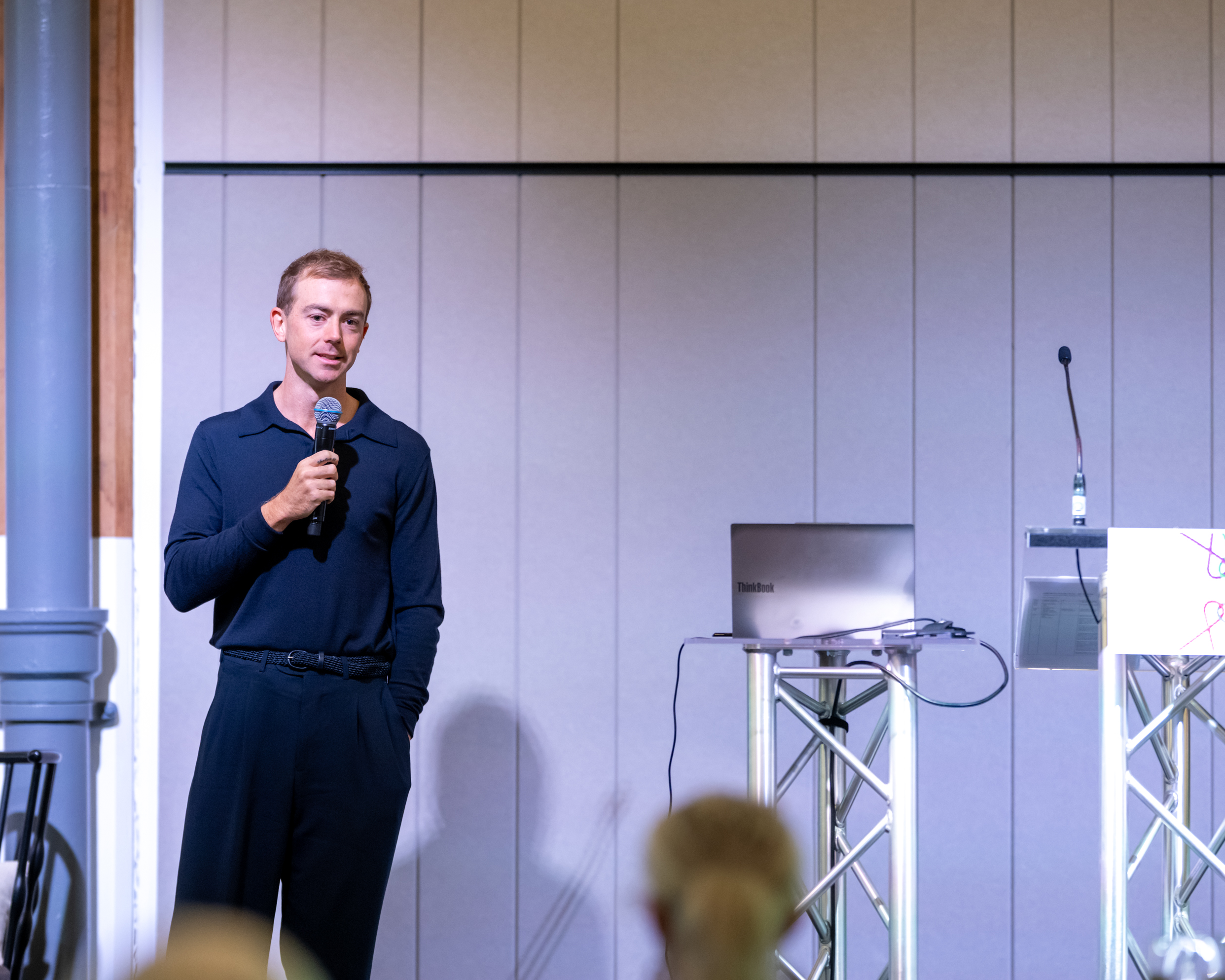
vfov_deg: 10.1
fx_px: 5547
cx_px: 634
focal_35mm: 153
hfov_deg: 12.6
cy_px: 490
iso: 2500
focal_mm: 135
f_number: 1.8
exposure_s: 1/320
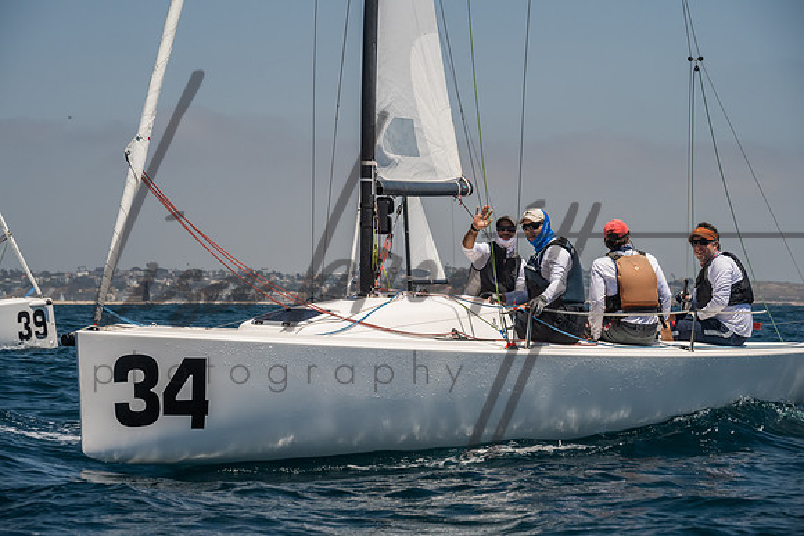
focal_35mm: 134
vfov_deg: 10.3
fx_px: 2988
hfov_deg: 15.3
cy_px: 268
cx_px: 395
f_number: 8
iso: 800
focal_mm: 130
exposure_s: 1/1250
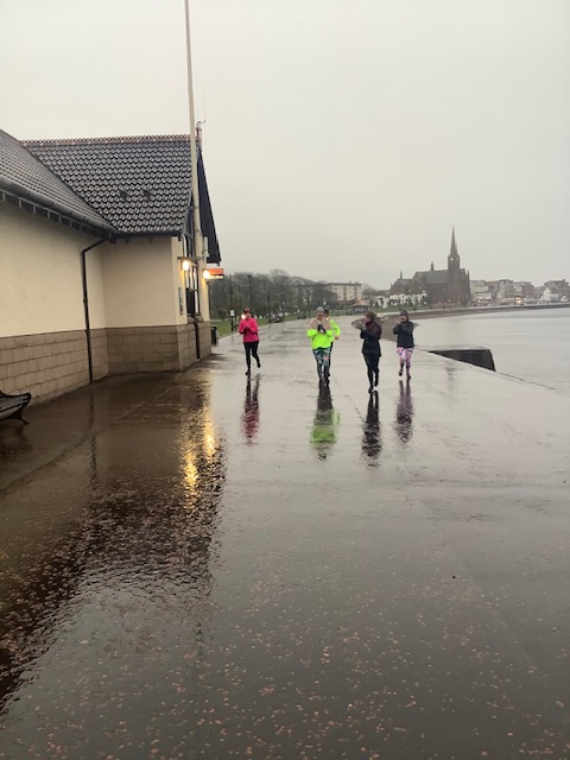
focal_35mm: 31
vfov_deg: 58.4
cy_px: 380
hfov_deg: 45.4
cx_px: 285
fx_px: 681
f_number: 2.4
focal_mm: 3.3
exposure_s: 1/60
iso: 64
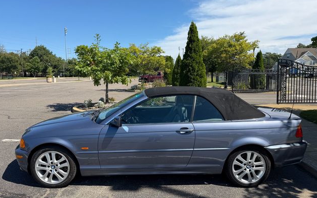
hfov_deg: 70.4
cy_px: 99
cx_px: 157
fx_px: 225
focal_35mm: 26
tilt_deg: -6.7
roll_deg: +0.6
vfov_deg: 47.6
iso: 80
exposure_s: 1/3953
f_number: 1.78
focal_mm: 6.76
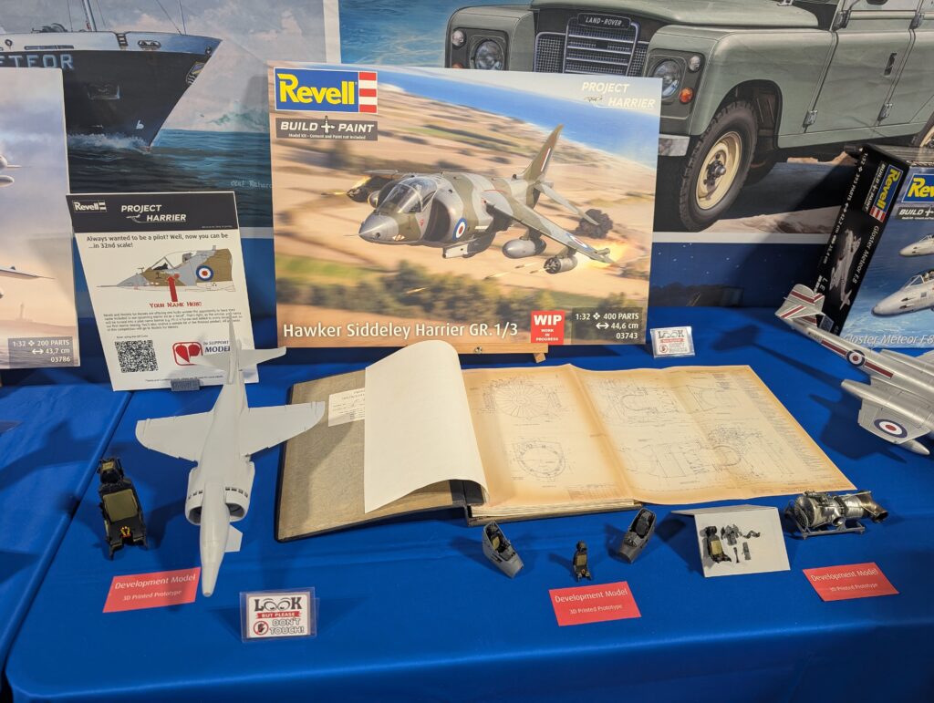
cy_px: 352
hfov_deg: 71.5
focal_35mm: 24
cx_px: 467
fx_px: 648
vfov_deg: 56.9
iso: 93
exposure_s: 1/63.8
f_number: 1.68
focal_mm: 6.9
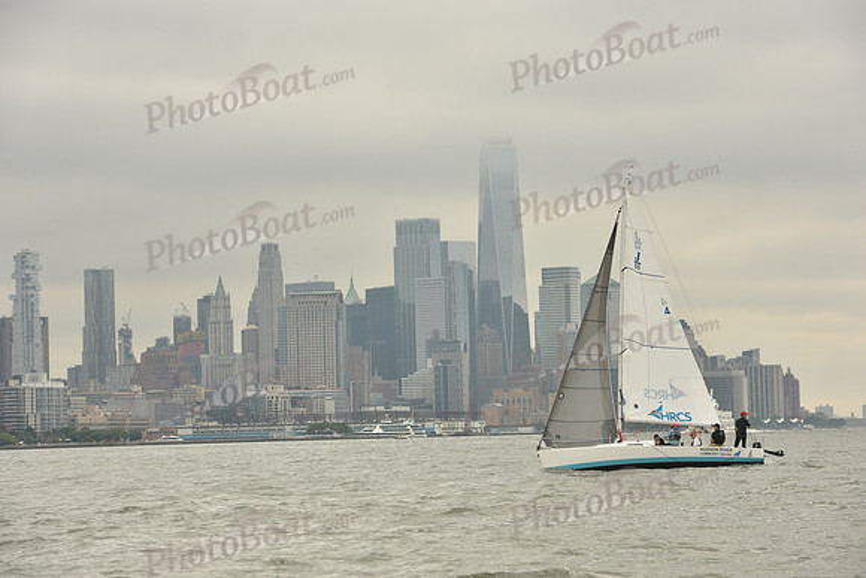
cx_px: 433
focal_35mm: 125
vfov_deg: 11.0
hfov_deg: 16.4
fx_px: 3008
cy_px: 289
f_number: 9
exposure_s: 1/1250
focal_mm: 125
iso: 320
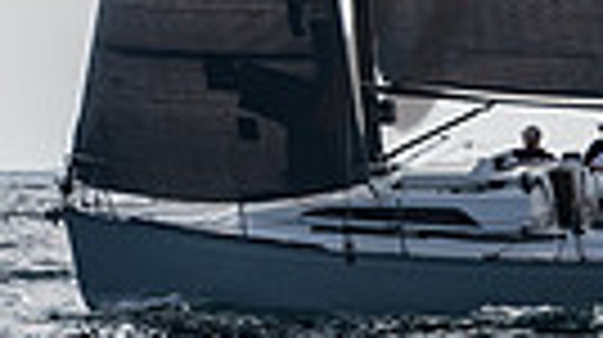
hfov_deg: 2.8
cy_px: -648
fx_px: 12121
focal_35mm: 759
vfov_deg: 1.6
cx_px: 203
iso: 400
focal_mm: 125
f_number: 9
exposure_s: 1/1600
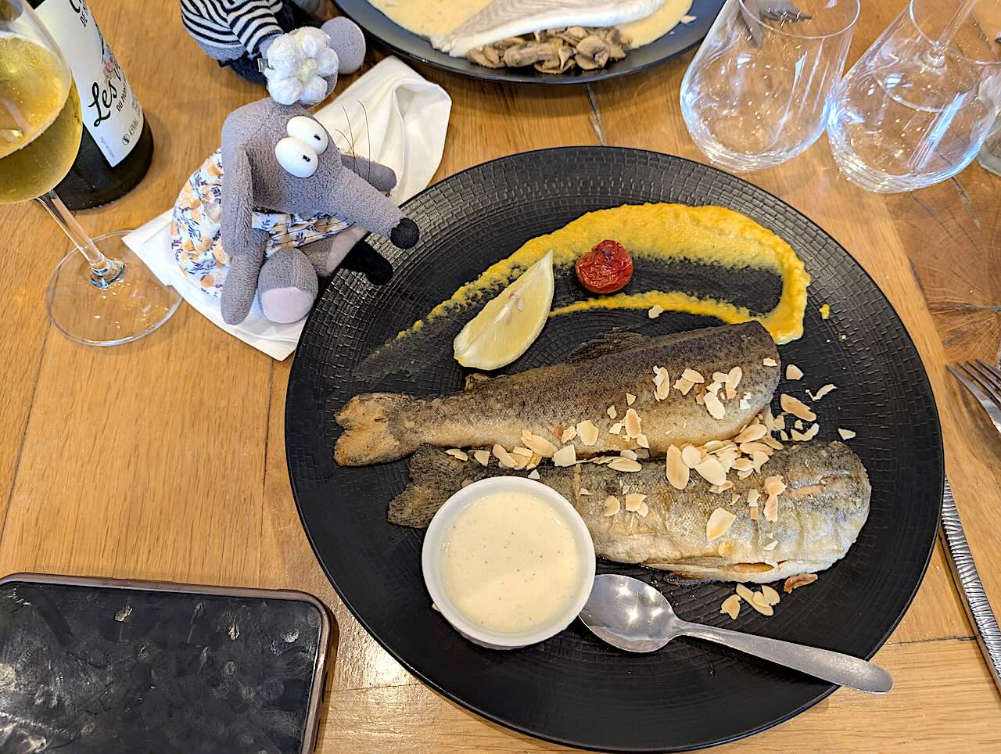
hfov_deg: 71.5
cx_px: 500
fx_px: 695
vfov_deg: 56.9
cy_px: 377
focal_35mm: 24
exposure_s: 1/23.8
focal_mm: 6.9
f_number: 1.68
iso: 61
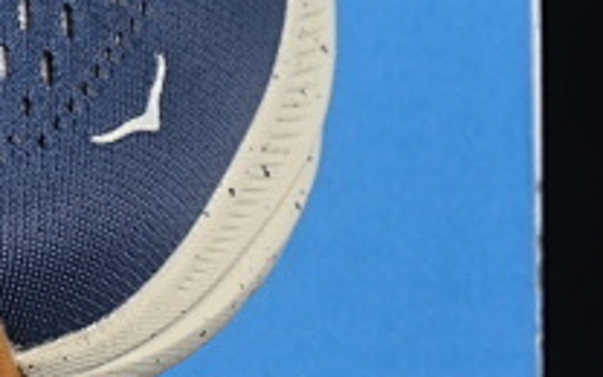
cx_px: -484
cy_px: -229
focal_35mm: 396
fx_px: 6508
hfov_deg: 5.2
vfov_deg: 3.3
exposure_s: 1/60
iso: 160
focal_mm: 50
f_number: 6.3
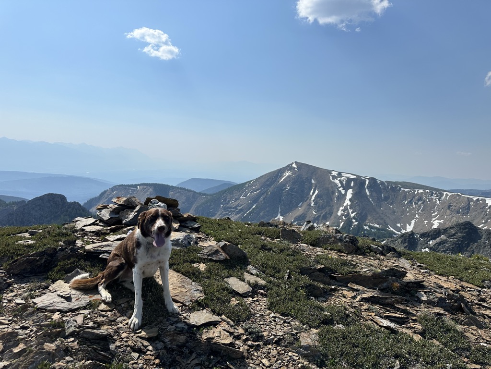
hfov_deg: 71.6
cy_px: 184
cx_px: 246
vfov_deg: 56.8
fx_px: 340
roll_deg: -6.2
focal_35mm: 24
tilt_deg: -4.5
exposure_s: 1/12048
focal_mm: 6.86
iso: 80
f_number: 1.78
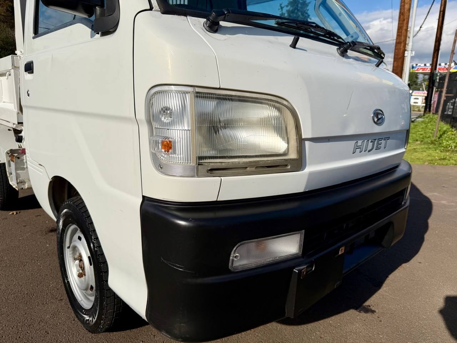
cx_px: 228
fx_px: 317
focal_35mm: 24
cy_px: 172
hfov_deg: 71.6
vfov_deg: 56.8
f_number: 1.78
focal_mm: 6.76
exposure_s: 1/14286
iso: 80
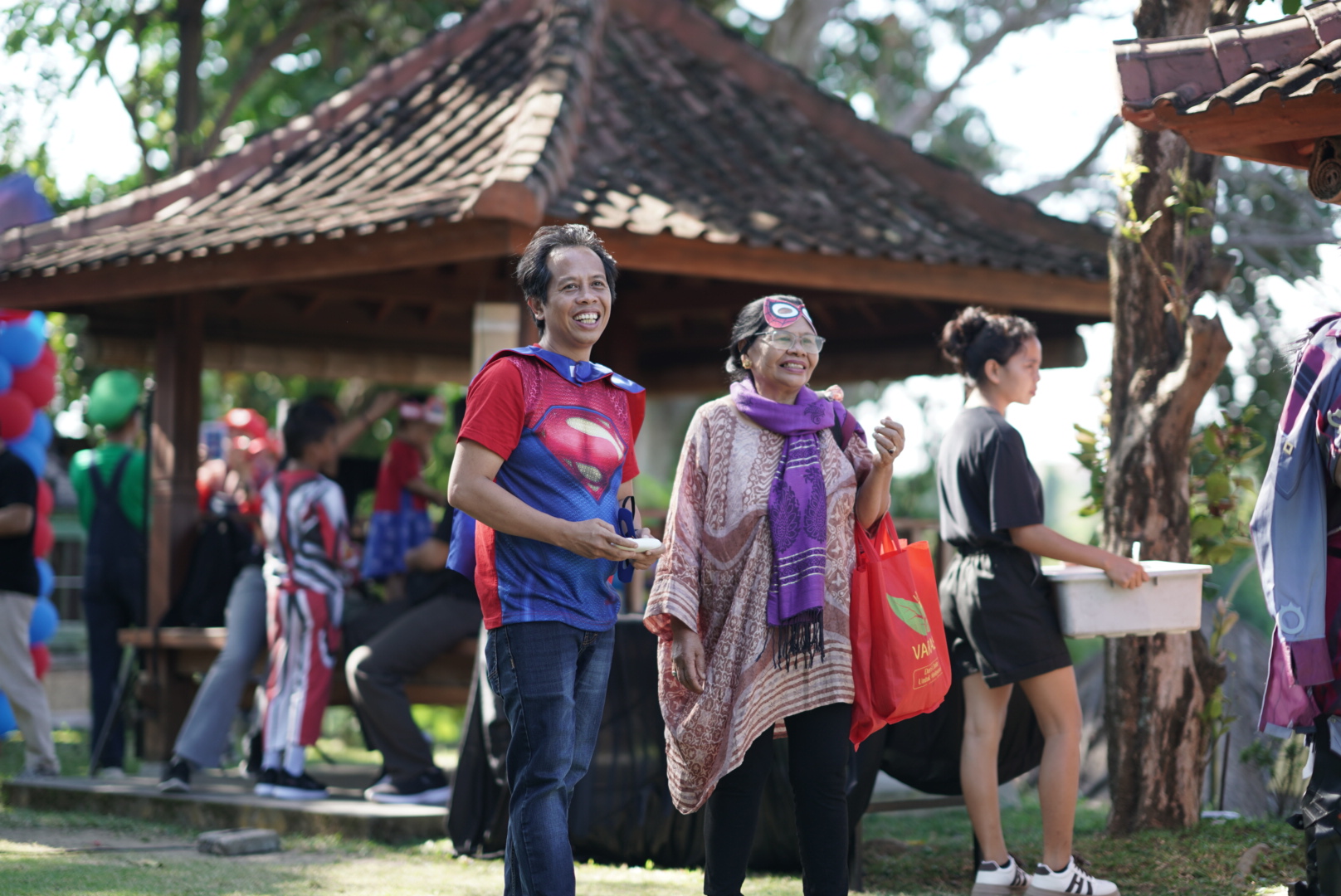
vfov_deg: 16.1
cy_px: 448
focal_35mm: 85
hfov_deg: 23.9
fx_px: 3168
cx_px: 670
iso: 100
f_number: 1.4
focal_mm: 85
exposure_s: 1/640
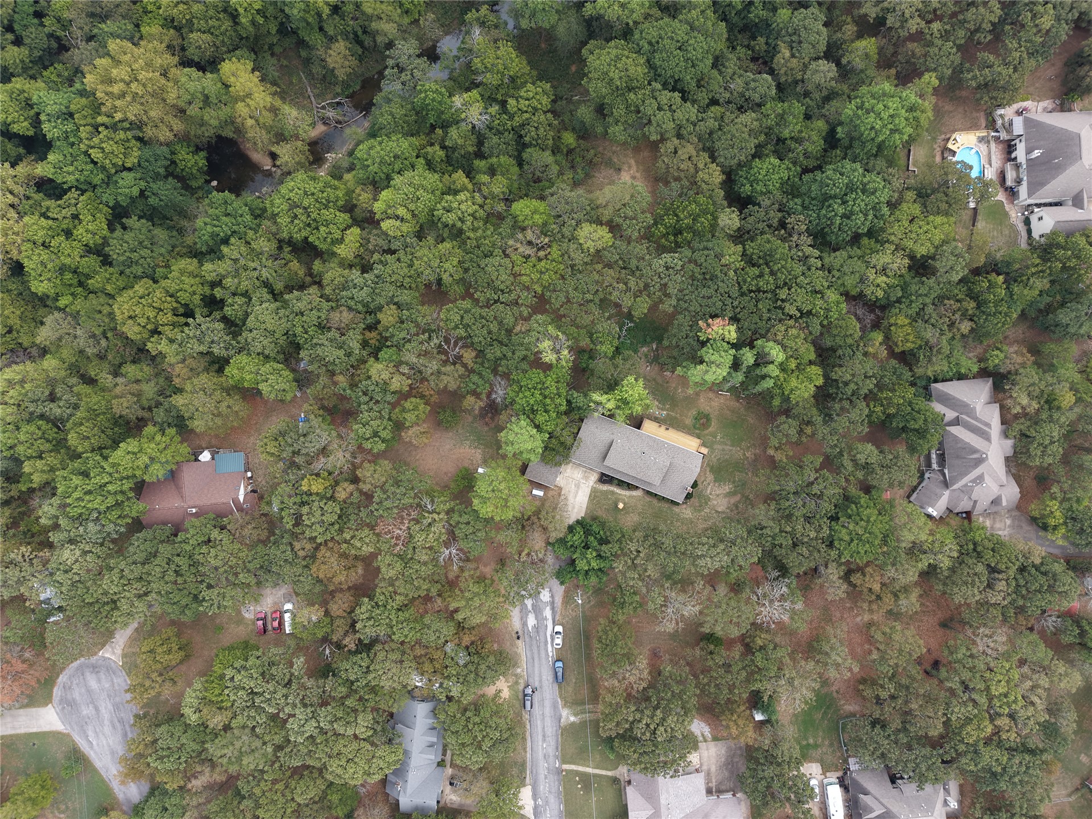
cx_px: 546
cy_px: 410
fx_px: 757
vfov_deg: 56.8
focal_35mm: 24
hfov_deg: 71.6
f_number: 1.8
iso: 100
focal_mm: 8.67
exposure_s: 1/640
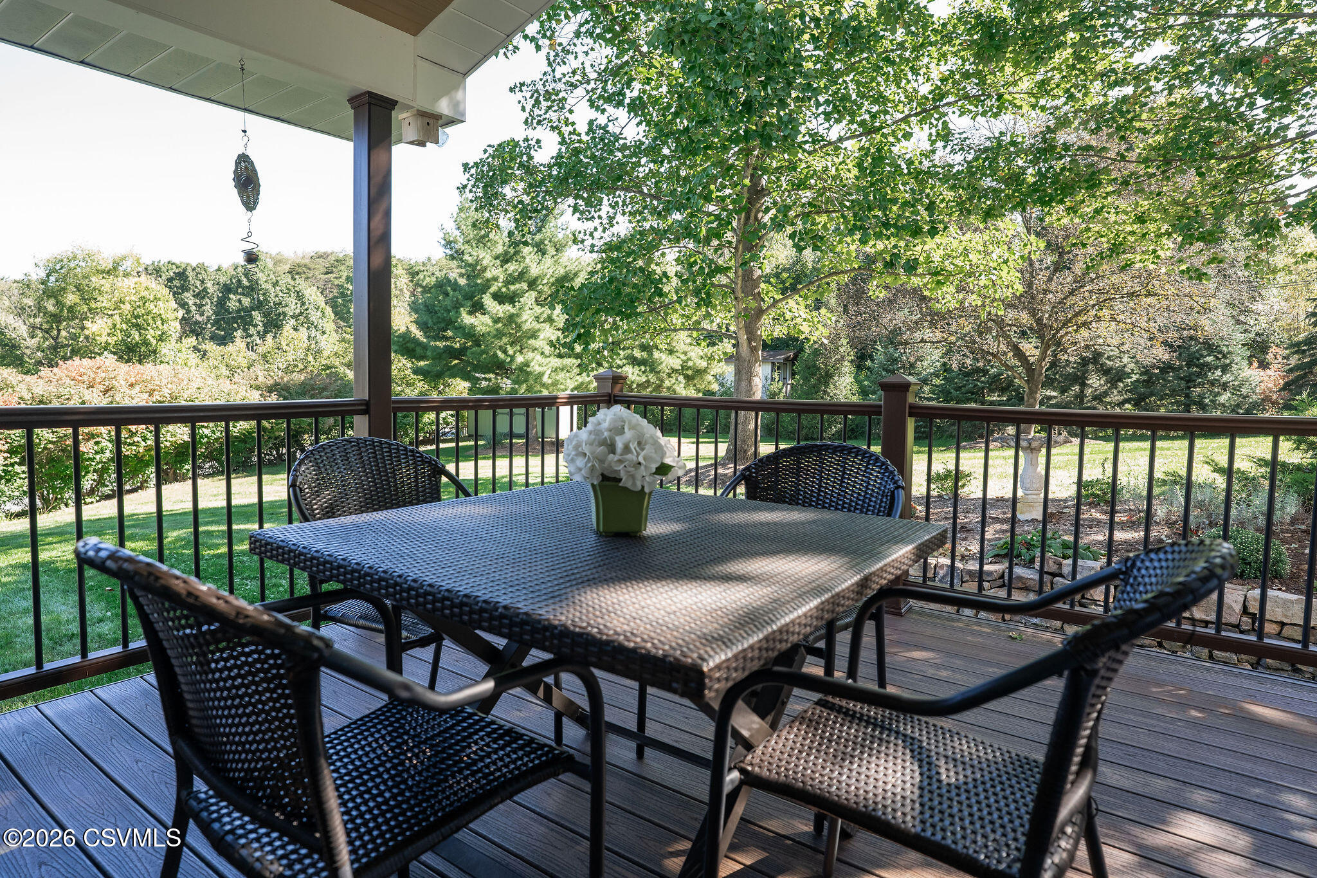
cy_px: 416
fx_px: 771
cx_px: 623
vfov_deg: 59.3
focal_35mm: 21
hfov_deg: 81.0
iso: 500
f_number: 4
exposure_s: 1/320
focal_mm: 20
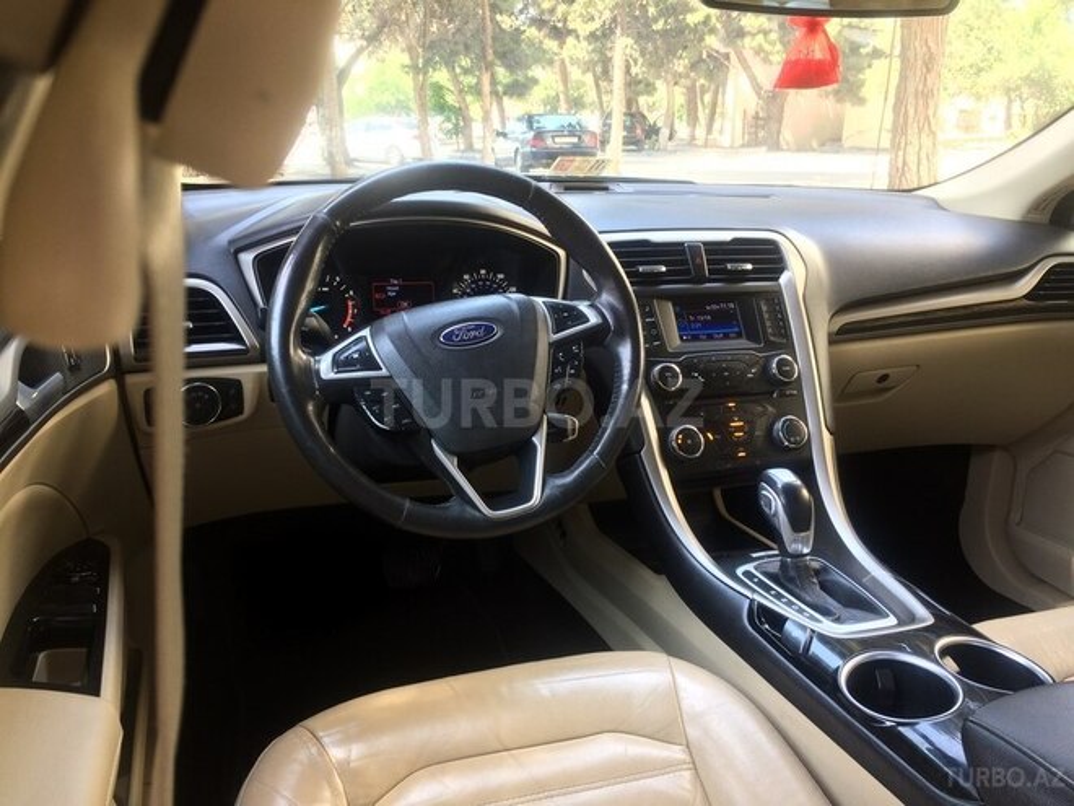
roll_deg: -0.3
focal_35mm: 29
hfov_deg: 61.7
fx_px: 900
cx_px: 537
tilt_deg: -17.5
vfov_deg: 48.2
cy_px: 403
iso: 50
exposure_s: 1/50
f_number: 2.2
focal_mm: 4.15
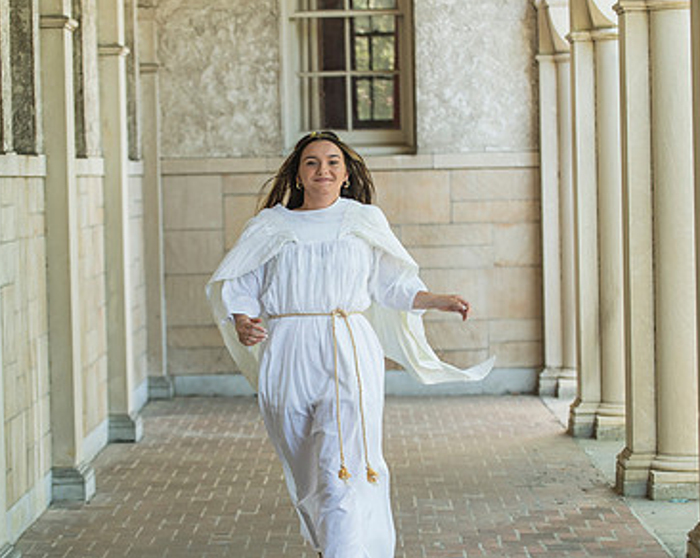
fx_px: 3022
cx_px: 304
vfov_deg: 10.6
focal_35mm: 146
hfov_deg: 13.2
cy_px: 333
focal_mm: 95
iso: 320
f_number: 3.5
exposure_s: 1/320
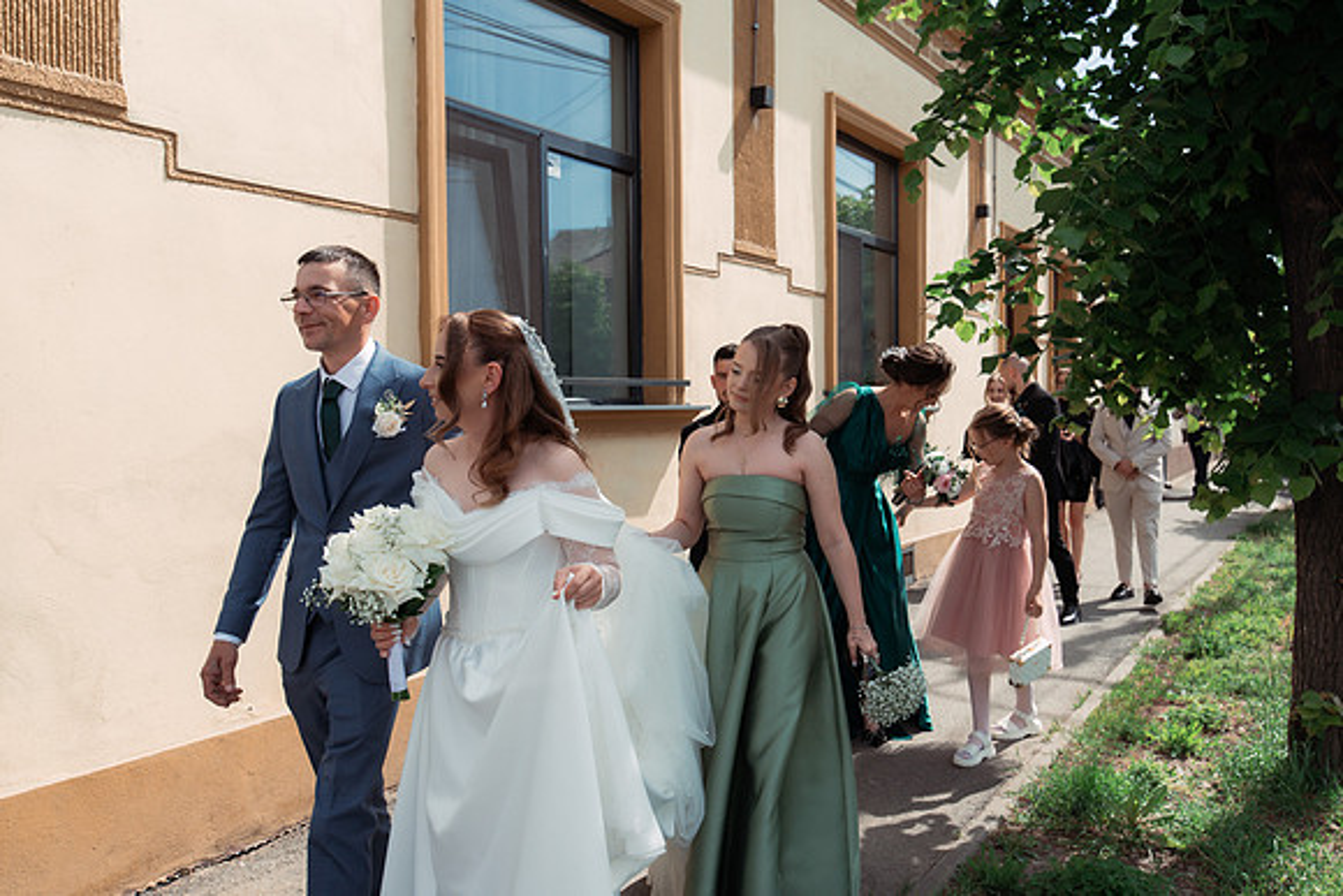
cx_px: 672
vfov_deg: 43.6
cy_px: 448
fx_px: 1119
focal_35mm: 30
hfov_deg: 61.9
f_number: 5.6
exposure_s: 1/1250
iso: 320
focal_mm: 30
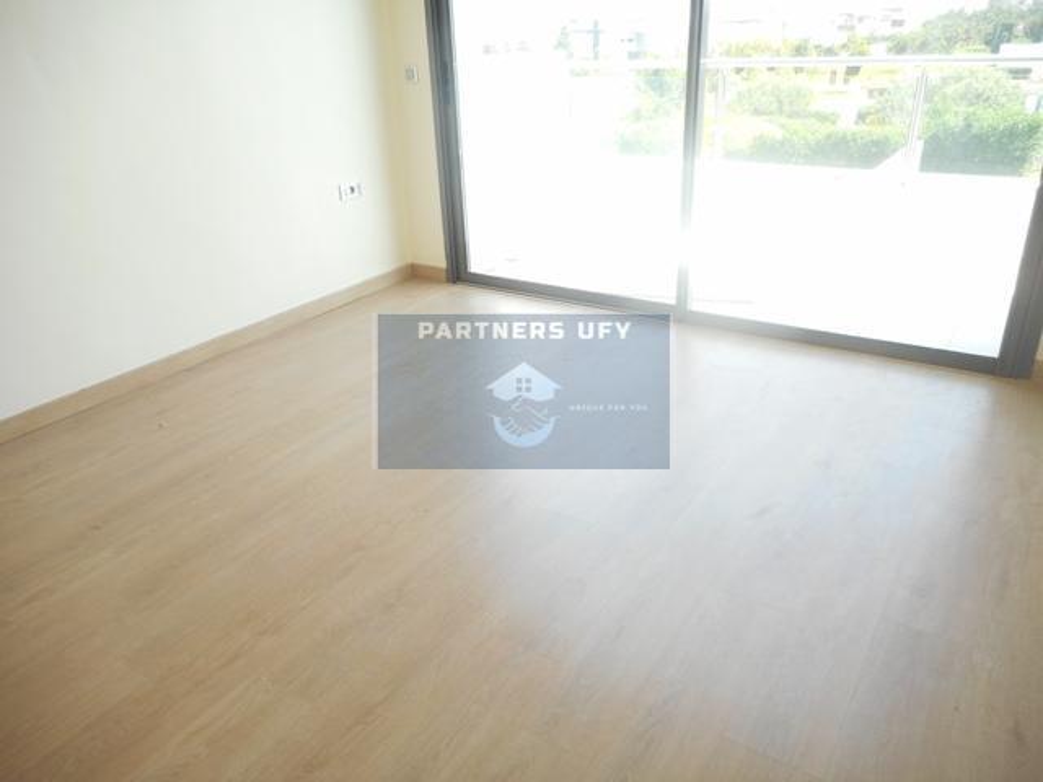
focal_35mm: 25
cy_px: 391
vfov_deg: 54.9
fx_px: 753
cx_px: 522
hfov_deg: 69.4
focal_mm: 4.5
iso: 80
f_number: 3.7
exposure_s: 1/50
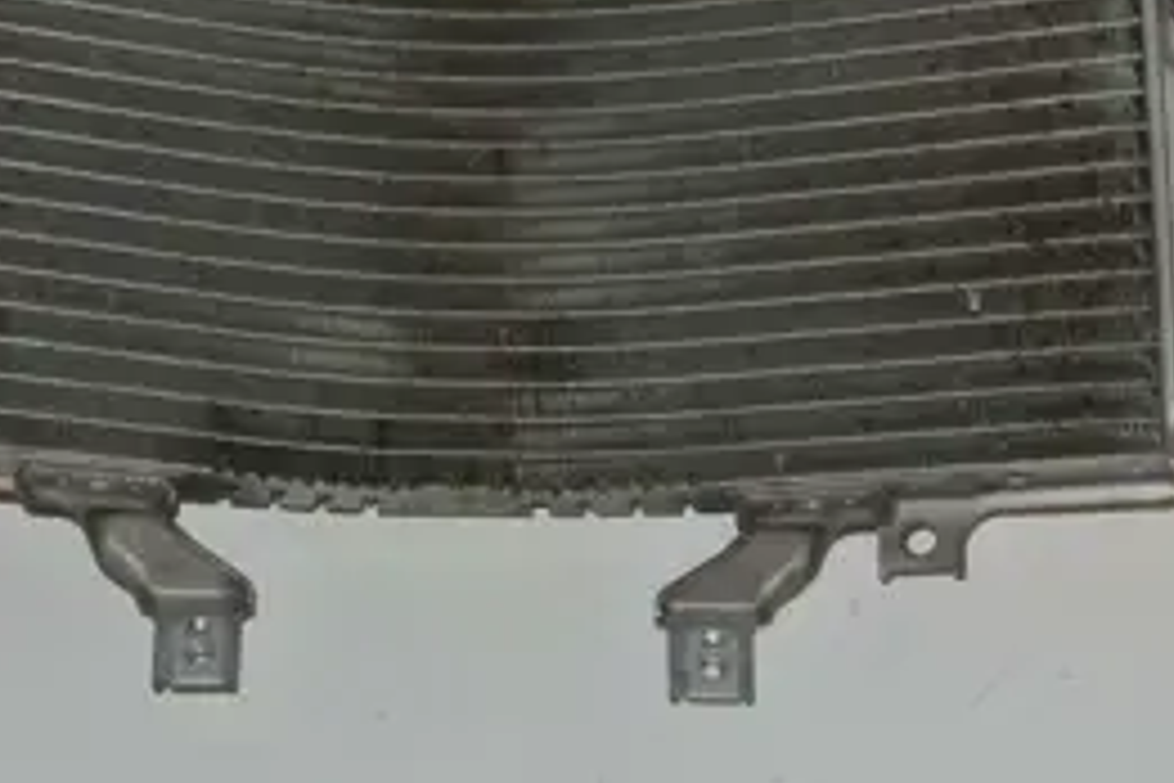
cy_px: 94
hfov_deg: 21.0
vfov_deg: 14.0
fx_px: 3163
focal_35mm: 97
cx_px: 400
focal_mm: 17.5
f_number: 4.5
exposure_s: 1/60
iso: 200
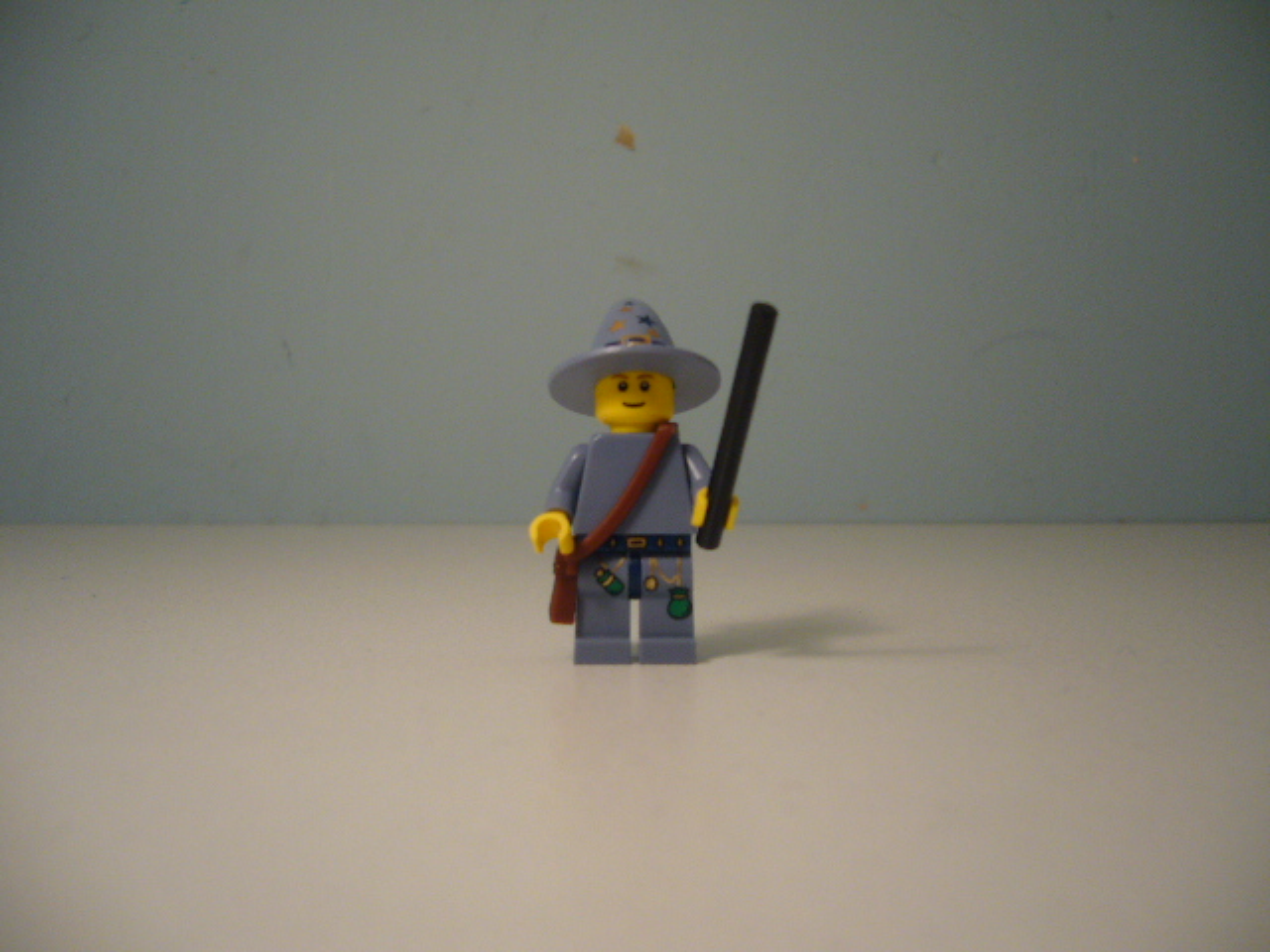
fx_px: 1284
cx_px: 635
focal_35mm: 35
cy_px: 476
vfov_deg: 40.7
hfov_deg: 52.6
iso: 100
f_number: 2.8
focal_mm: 5.8
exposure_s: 1/50
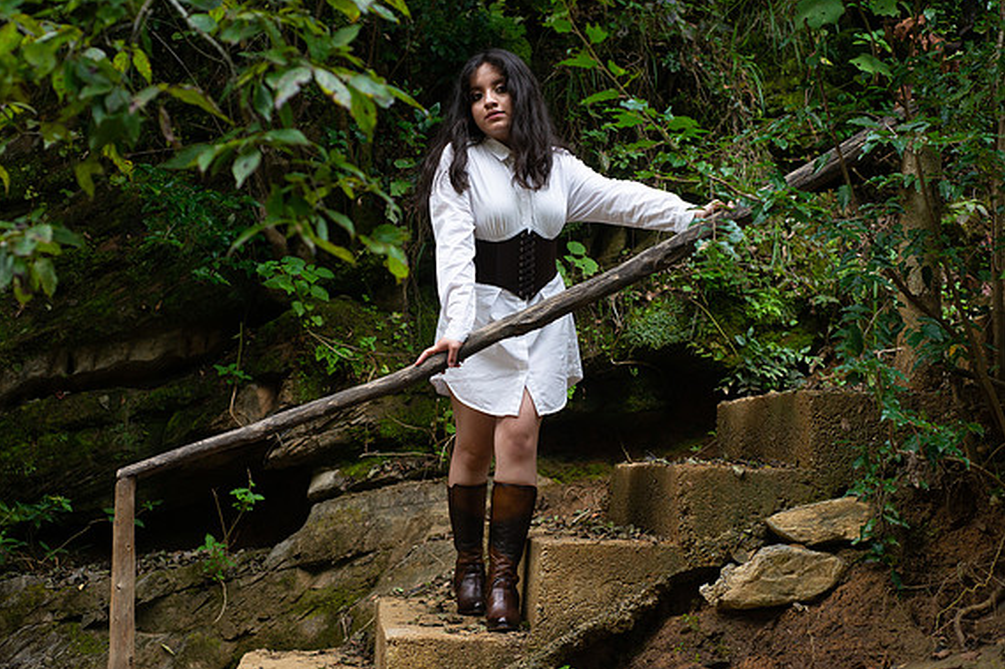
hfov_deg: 38.9
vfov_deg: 26.5
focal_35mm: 51
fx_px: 1423
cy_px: 331
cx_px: 495
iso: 400
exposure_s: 1/400
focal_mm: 50
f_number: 4
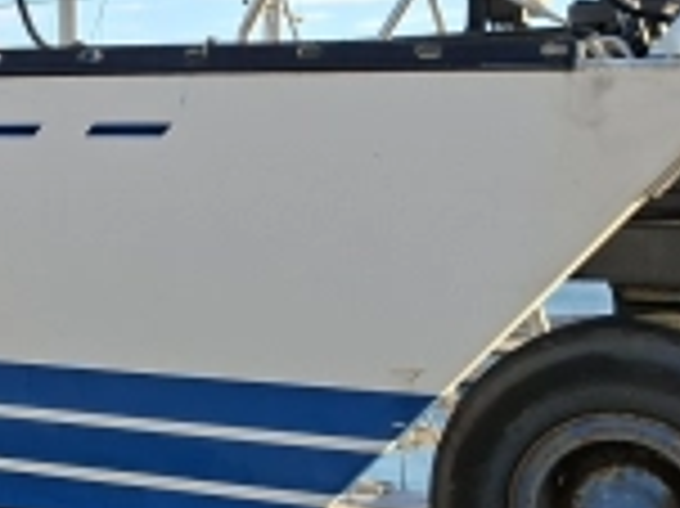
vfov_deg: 17.5
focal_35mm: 84
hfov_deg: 19.5
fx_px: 1649
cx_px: -405
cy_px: 312
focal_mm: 5.54
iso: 50
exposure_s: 1/962
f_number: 1.8
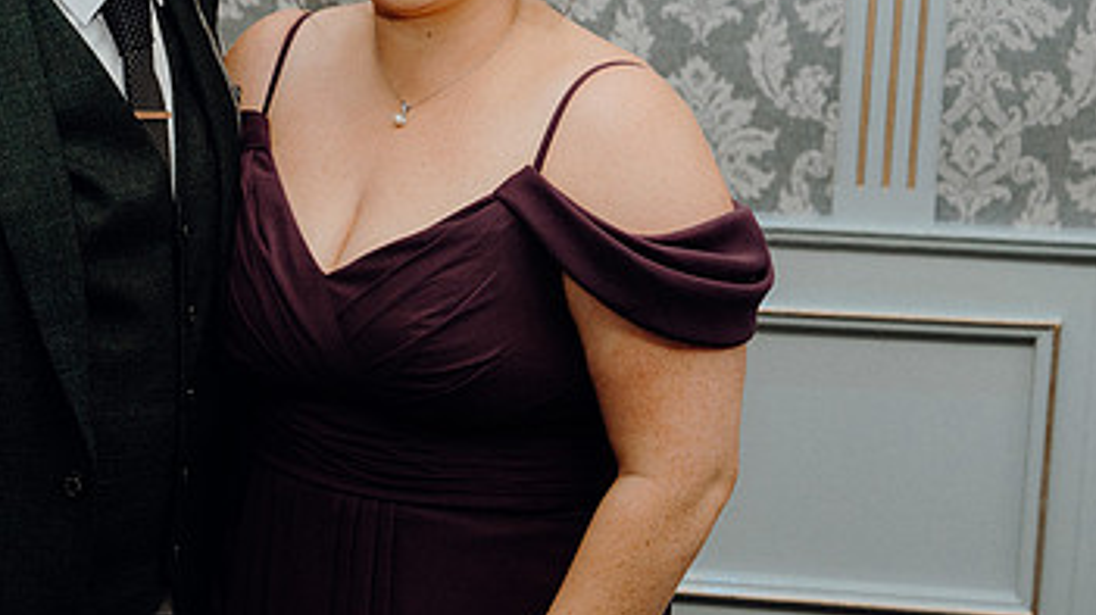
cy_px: 130
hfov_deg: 26.6
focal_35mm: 78
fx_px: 2266
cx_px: 203
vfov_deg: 15.4
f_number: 5
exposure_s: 1/160
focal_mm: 45
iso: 2500
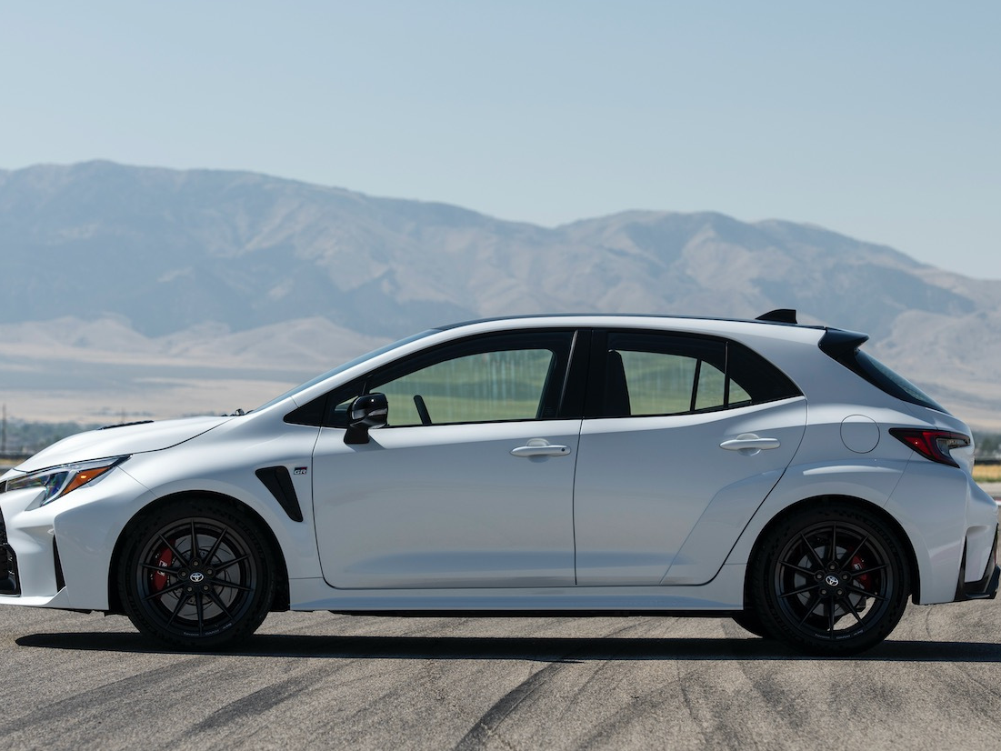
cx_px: 466
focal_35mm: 138
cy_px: 346
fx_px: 3991
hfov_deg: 14.3
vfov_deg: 10.7
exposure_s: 1/320
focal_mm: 100
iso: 64
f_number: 5.6
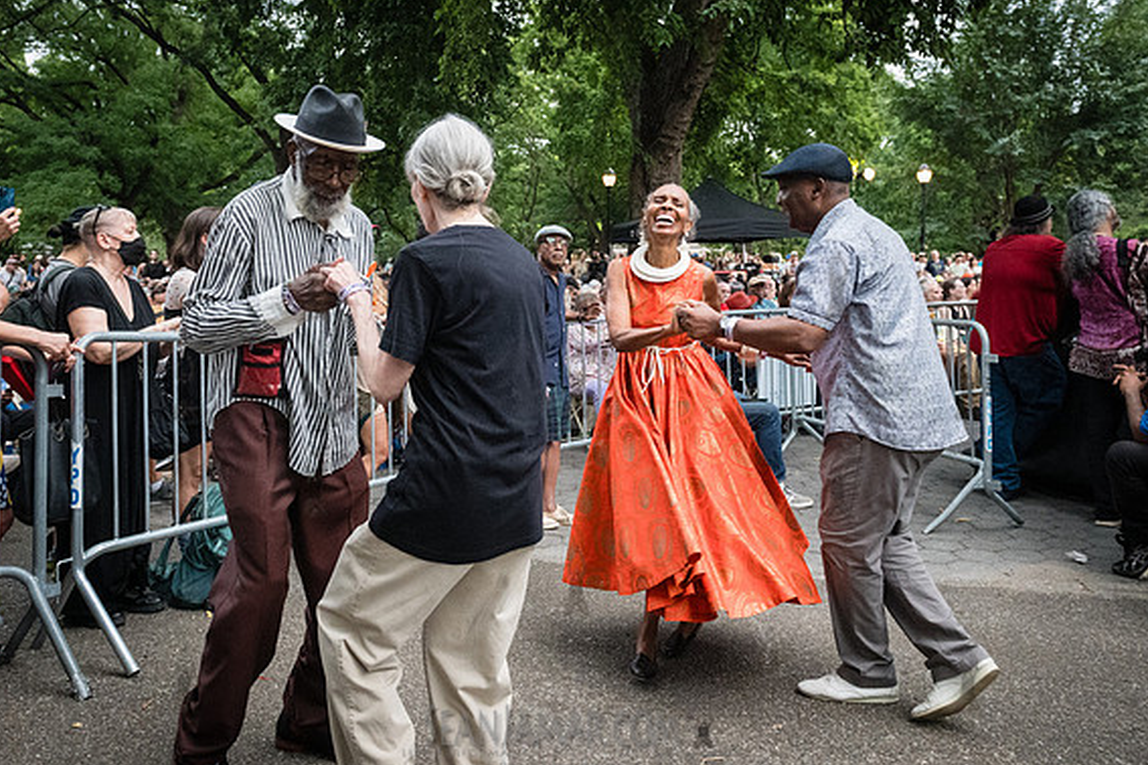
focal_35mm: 31
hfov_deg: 60.2
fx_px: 988
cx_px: 537
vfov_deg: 42.1
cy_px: 295
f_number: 5
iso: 8000
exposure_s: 1/320
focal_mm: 24
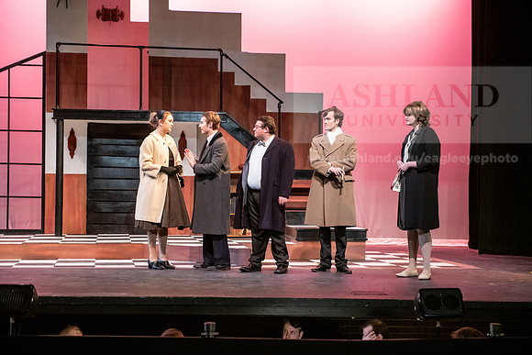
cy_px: 178
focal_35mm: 70
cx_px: 266
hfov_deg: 28.8
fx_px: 1035
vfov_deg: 19.5
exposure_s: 1/200
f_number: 3.2
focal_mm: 70
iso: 3200
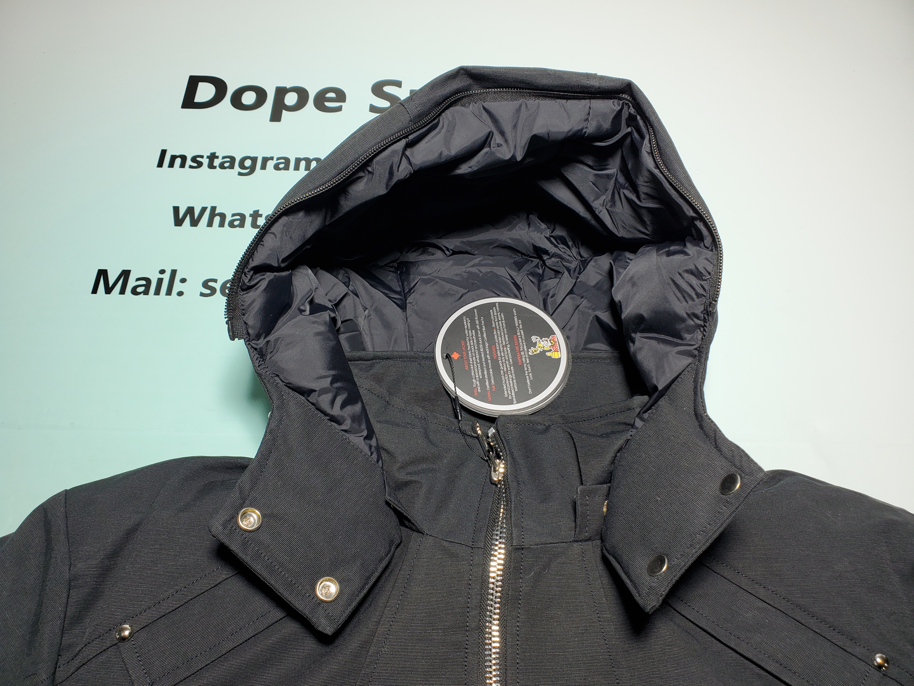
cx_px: 457
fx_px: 687
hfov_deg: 67.3
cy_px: 343
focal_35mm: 26
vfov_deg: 53.1
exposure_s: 1/149
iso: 50
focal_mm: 4.3
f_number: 2.4
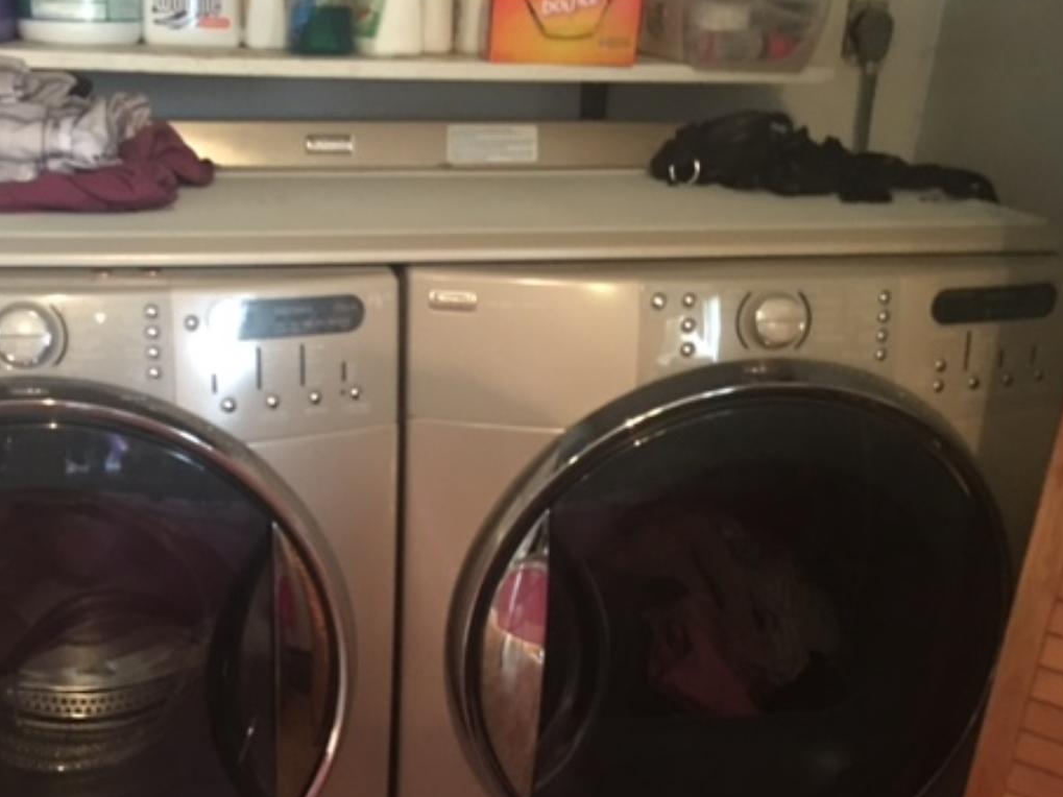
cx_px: 366
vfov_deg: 34.7
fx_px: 1259
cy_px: 555
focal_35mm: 41
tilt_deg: -23.8
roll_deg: -2.1
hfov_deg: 45.2
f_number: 2.2
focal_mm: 4.15
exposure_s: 1/4
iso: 100
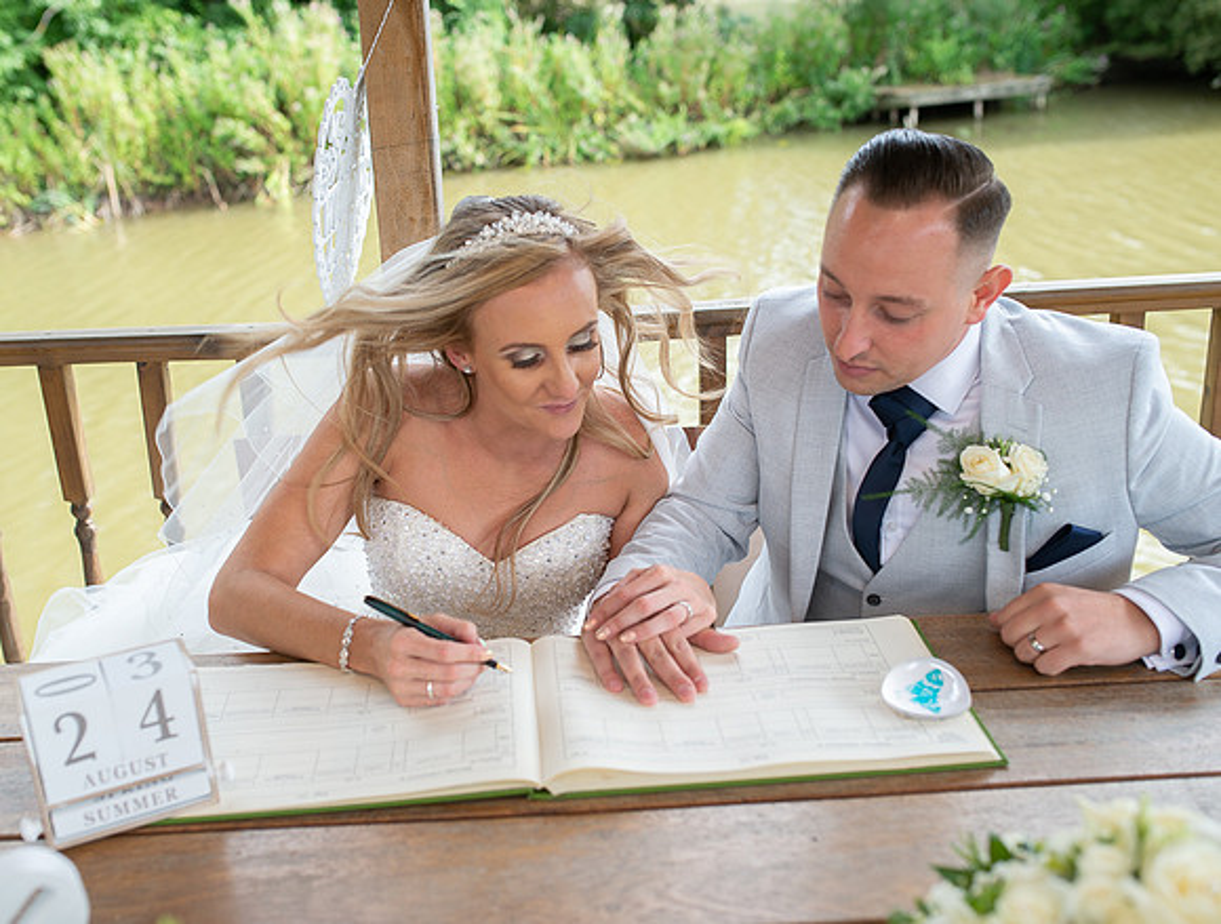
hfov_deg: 48.6
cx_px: 528
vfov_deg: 37.8
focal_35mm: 38
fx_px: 1348
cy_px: 462
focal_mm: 35
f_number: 3.5
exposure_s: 1/250
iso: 125
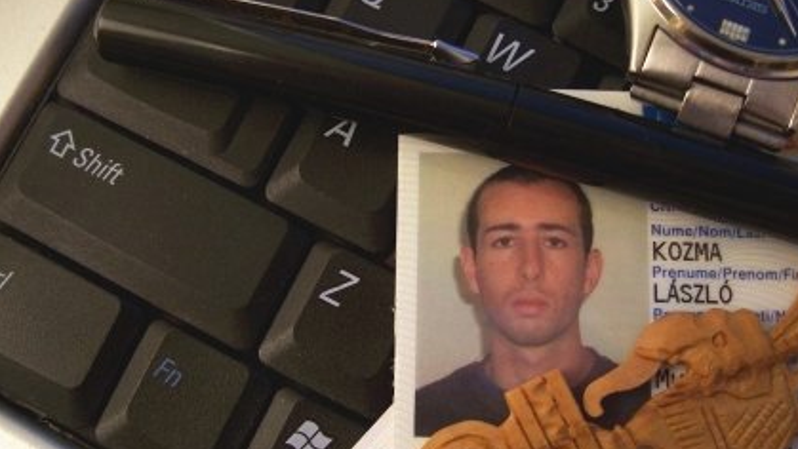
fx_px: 868
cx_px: 402
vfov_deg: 28.9
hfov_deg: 49.4
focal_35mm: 41
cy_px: 278
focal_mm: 7.8
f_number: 2.8
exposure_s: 1/13
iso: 200
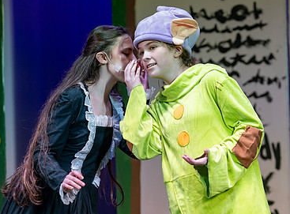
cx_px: 224
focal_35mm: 343
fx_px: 2858
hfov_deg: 5.8
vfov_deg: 4.3
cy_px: 196
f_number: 2.8
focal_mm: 160
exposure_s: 1/400
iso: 220
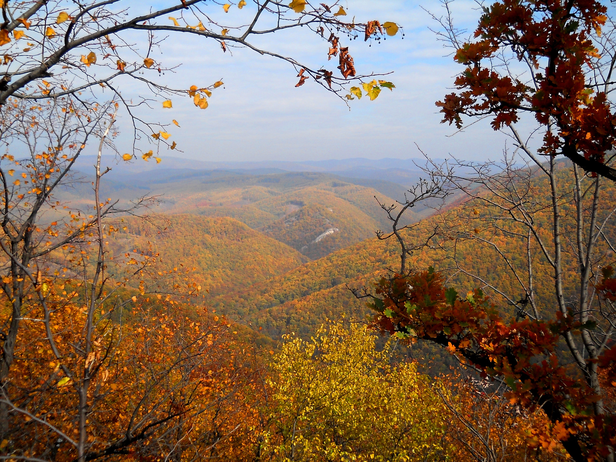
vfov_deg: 35.1
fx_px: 730
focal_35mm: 41
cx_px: 308
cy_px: 231
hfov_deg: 45.8
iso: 80
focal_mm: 6.72
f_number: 5.5
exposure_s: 1/320
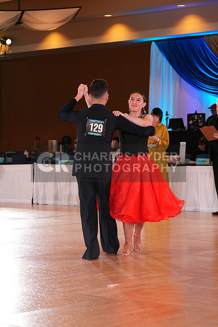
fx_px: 953
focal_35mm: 105
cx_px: 109
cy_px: 164
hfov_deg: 13.0
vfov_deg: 19.5
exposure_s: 1/160
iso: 1250
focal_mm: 105
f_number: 5
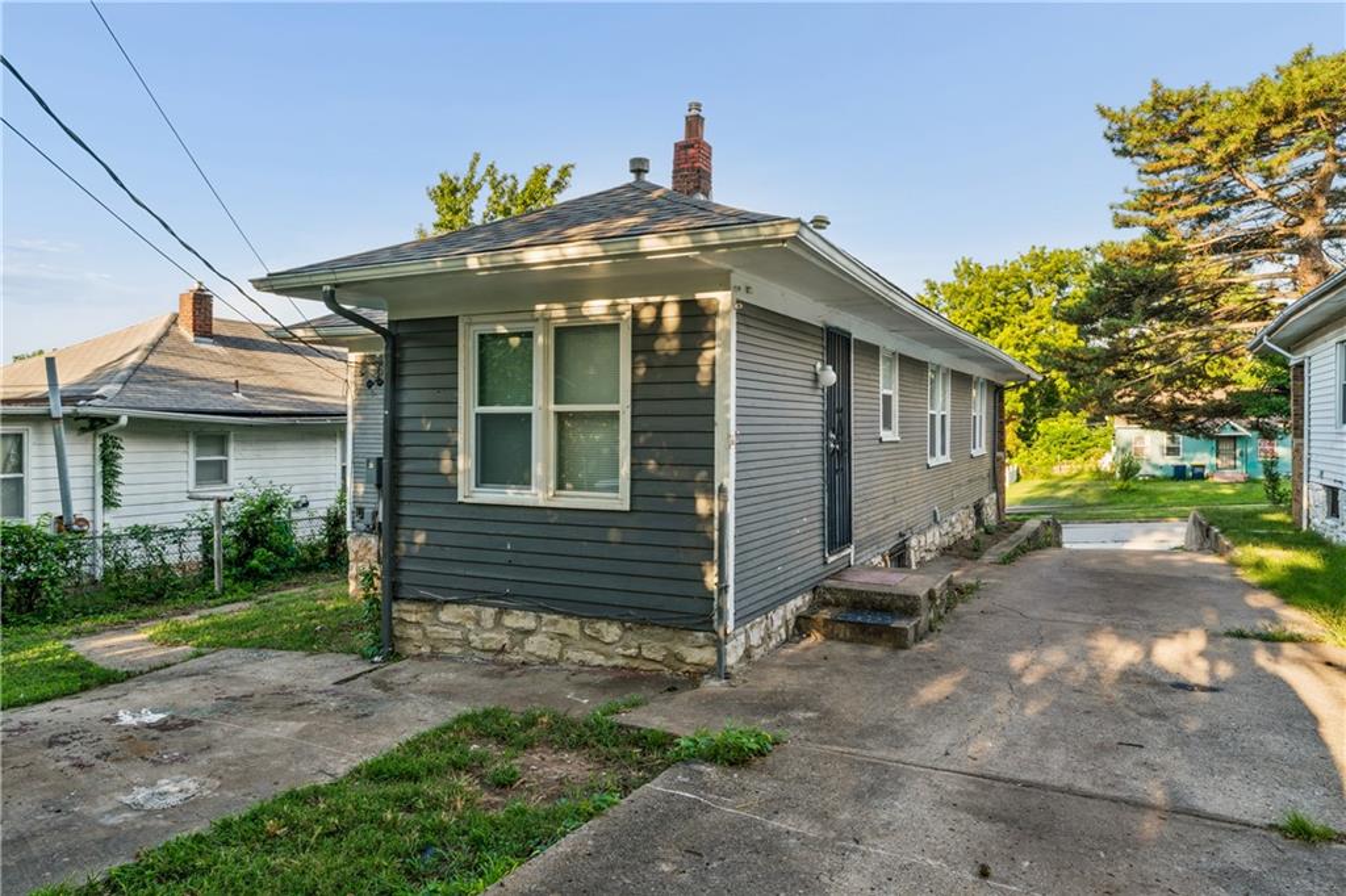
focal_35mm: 24
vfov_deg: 53.1
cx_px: 673
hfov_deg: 73.8
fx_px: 897
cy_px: 448
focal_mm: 24
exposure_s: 1/3.33
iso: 100
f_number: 22
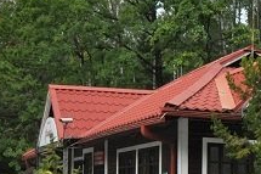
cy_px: 155
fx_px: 609
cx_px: 238
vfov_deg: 16.0
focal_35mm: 84
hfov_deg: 23.5
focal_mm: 14
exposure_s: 1/200
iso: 800
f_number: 11
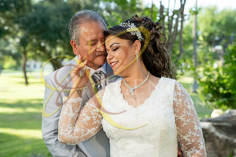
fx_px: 413
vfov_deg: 21.6
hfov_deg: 31.9
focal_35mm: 63
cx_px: 118
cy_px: 78
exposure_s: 1/500
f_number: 4
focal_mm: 63
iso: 500
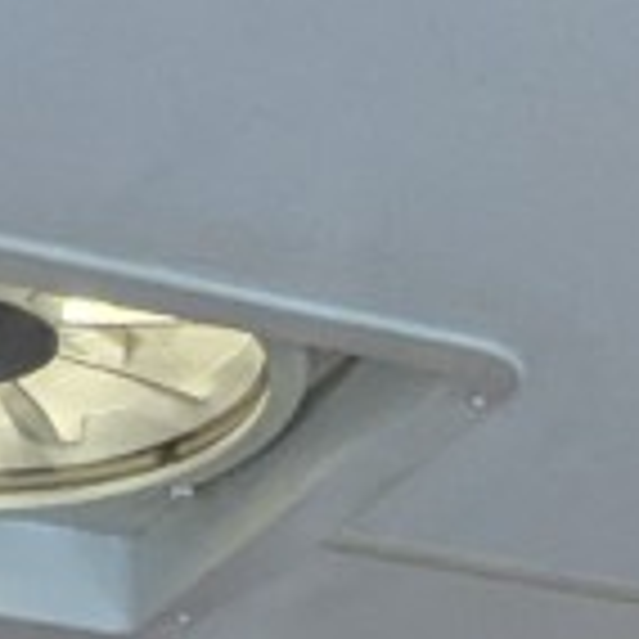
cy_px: 1998
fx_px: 2903
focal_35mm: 139
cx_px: -47
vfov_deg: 9.5
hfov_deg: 12.4
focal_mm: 2.35
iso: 250
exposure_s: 1/196
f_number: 2.2
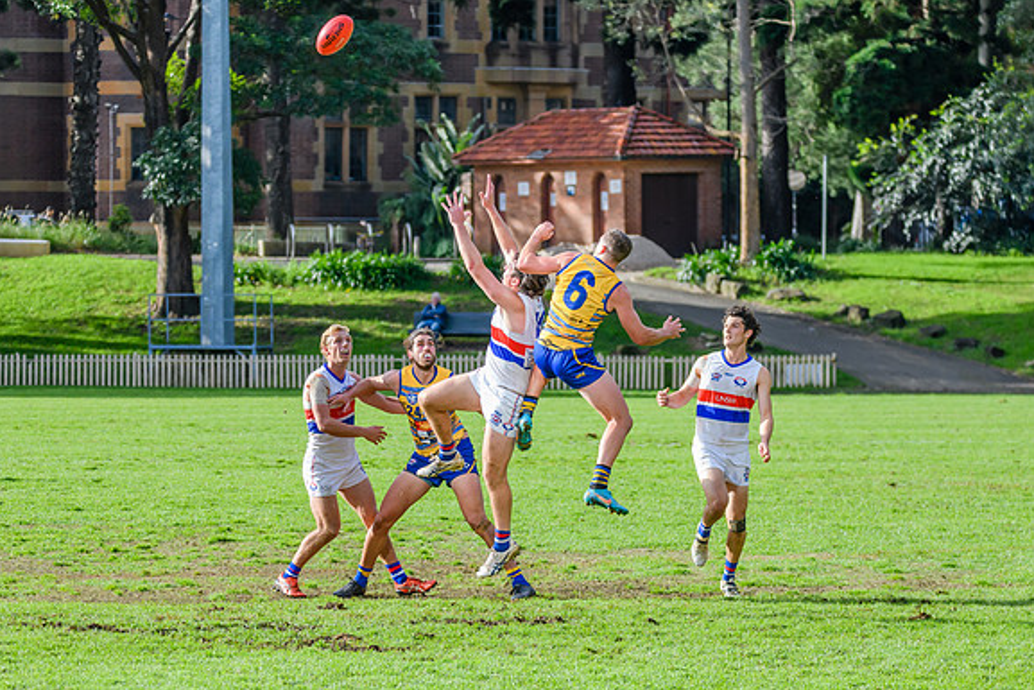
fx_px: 5918
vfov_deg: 6.7
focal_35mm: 206
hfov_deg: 10.0
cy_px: 455
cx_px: 523
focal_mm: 150
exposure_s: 1/1600
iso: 800
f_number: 6.3
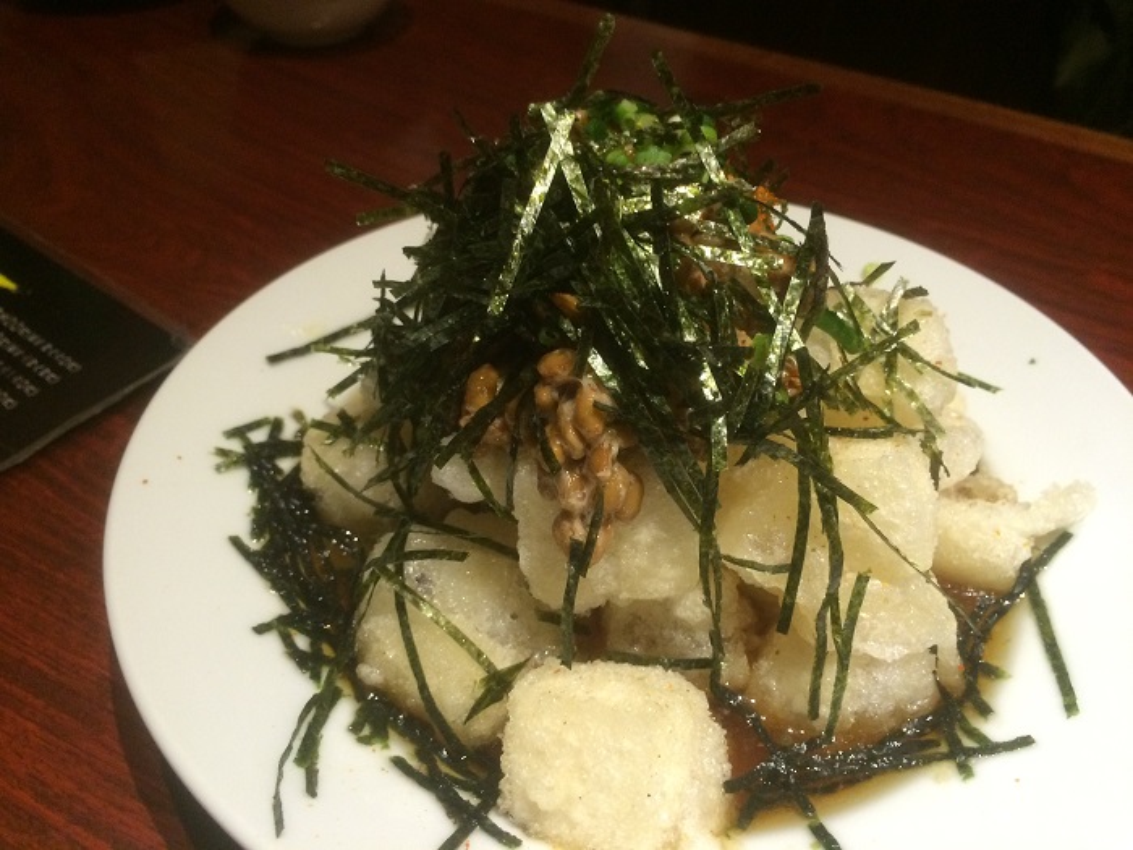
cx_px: 566
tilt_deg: -41.6
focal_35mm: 29
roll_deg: +0.7
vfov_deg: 48.2
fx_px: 949
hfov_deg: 61.7
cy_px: 425
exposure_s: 1/30
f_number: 2.2
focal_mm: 4.15
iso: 250
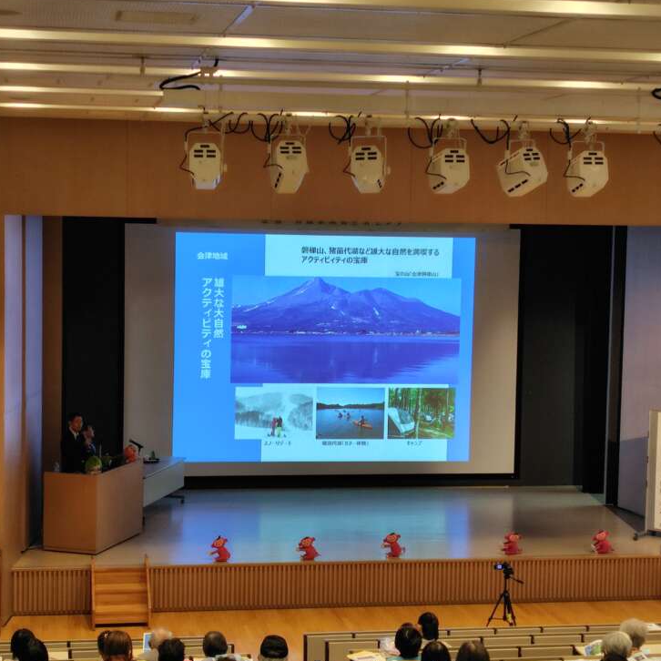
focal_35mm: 28
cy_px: 331
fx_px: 605
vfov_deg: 57.3
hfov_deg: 57.2
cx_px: 303
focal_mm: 5.6
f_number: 1.9
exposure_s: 1/60
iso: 171
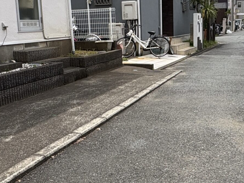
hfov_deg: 43.8
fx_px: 282
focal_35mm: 40
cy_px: 81
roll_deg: +0.7
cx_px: 206
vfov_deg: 35.9
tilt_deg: -9.1
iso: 50
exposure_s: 1/1477
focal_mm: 2.22
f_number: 2.2
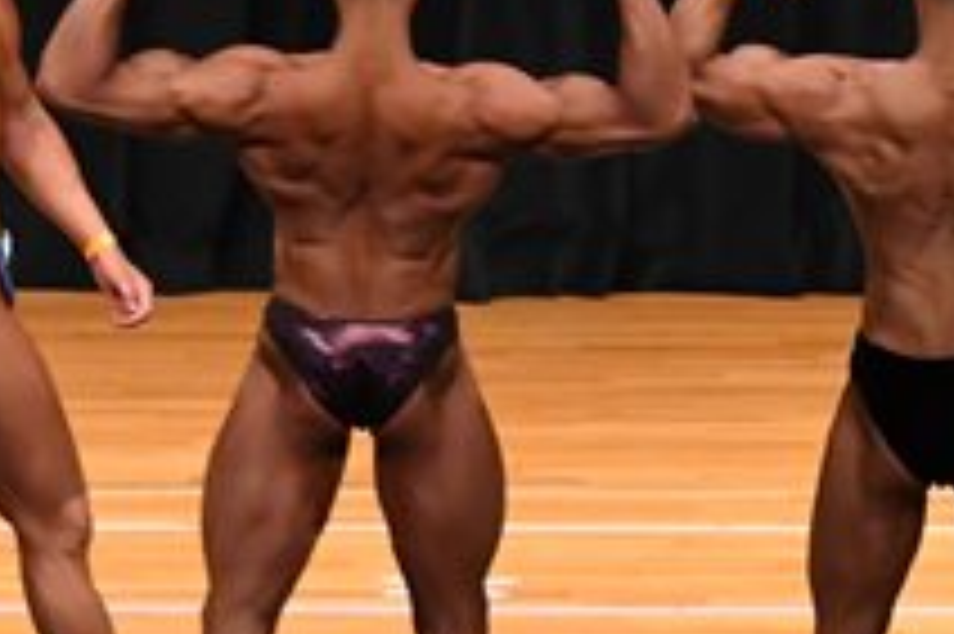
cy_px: 310
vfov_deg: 3.2
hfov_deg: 4.8
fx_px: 11333
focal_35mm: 428
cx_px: 1226
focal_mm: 78
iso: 4000
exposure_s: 1/400
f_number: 5.6
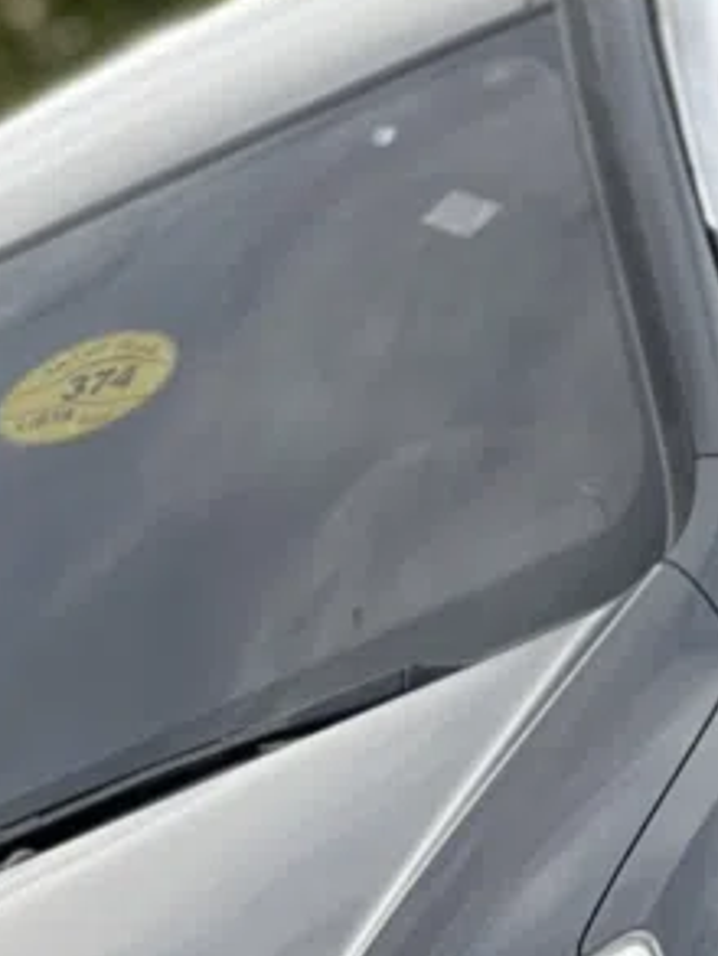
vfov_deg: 5.5
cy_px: 325
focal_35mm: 359
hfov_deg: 4.1
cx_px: 287
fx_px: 9921
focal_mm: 9
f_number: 2.8
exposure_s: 1/121
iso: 32
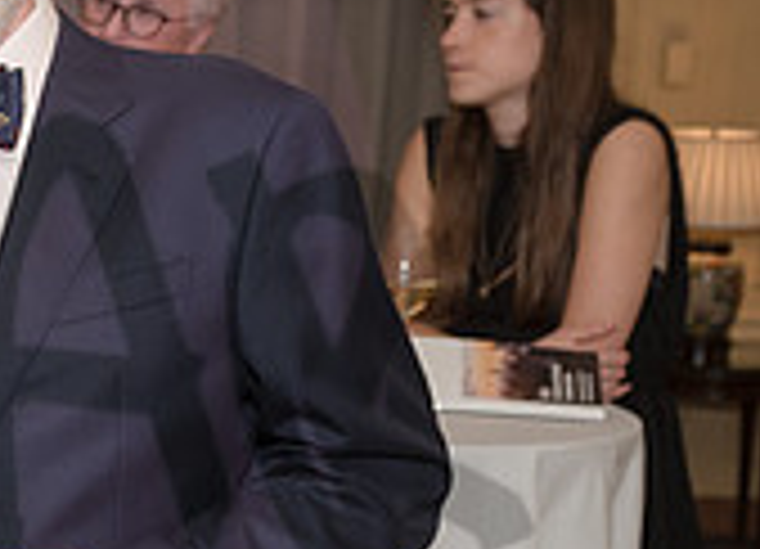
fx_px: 2166
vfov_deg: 14.4
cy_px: 385
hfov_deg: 16.8
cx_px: -563
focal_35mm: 100
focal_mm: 24
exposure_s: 1/250
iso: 1000
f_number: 4
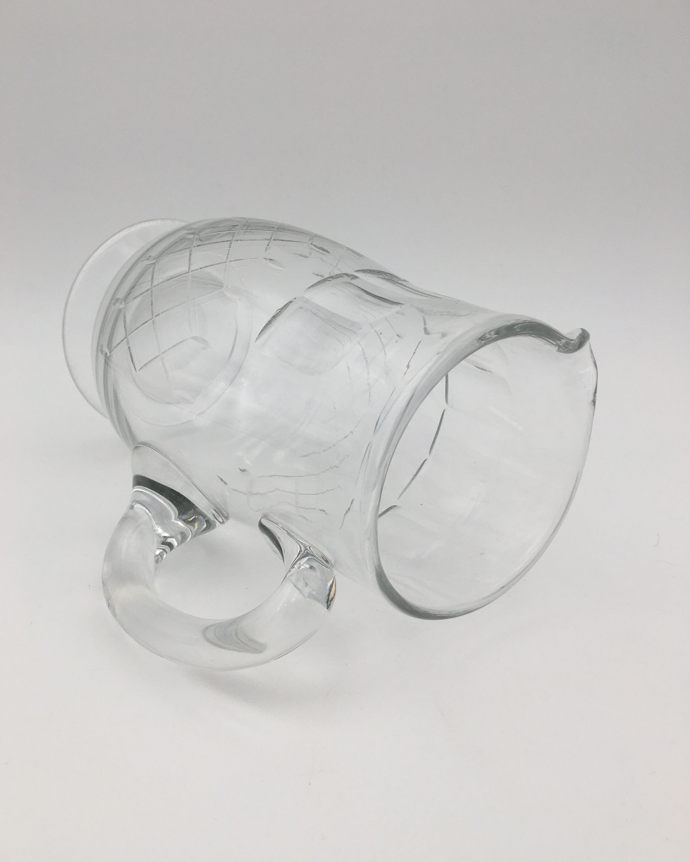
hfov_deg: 47.1
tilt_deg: -24.5
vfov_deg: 57.1
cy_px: 454
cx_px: 338
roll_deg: +0.5
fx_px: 791
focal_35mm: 31
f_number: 2.2
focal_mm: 4.15
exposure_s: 1/240
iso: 25
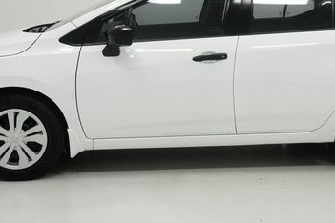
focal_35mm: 62
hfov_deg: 32.3
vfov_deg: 21.8
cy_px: 72
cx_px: 200
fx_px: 577
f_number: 5.6
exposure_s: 1/200
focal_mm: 23
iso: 400
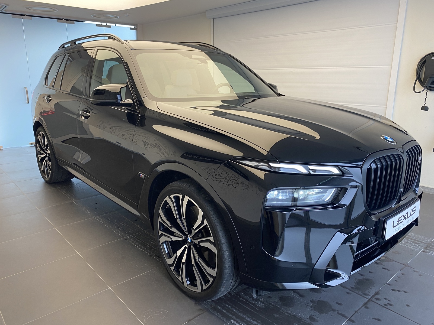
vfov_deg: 53.1
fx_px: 326
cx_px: 217
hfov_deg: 67.3
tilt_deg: -13.5
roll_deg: +0.9
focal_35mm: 26
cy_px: 162
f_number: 1.8
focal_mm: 4.25
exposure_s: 1/50
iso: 64
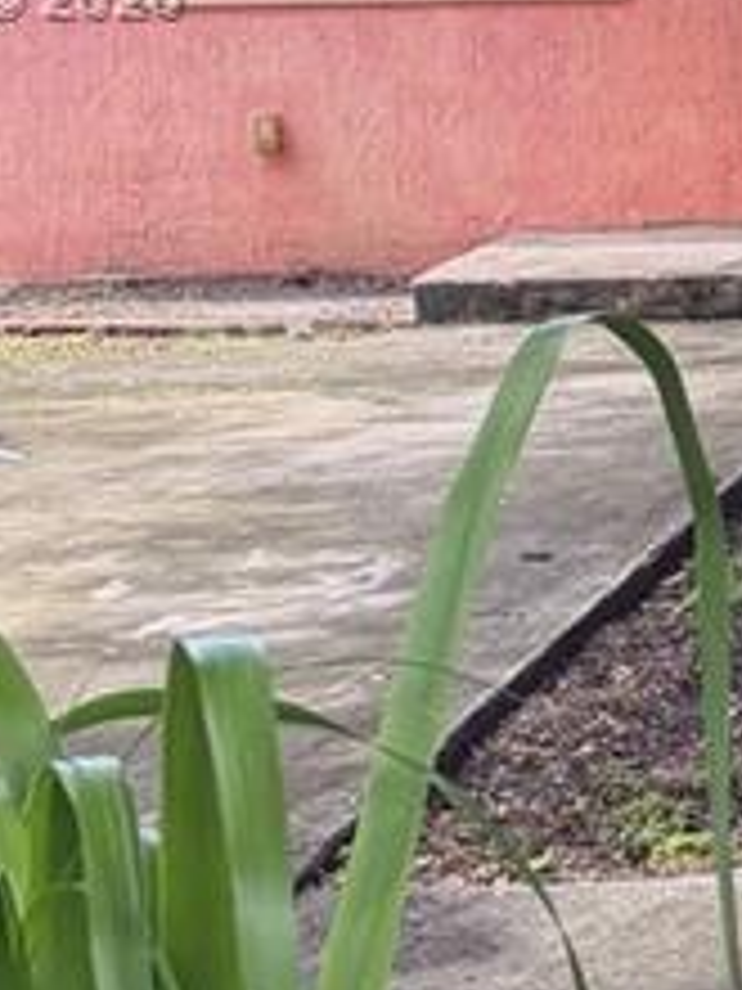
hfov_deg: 10.6
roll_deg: +0.7
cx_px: 1372
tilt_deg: -2.0
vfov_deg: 14.8
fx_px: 3744
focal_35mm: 131
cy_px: 0
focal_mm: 6.76
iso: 100
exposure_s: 1/967
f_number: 1.78
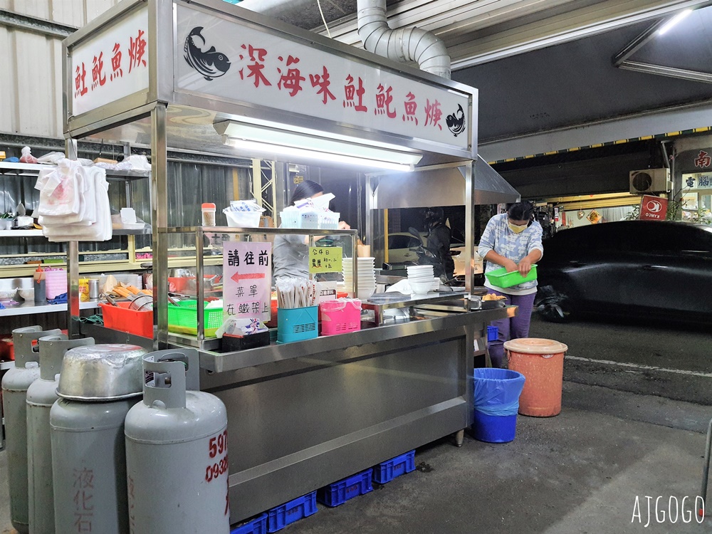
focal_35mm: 26
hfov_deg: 67.3
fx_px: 535
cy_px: 267
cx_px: 356
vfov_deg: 53.1
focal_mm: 4.32
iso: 320
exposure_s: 1/40
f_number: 1.7
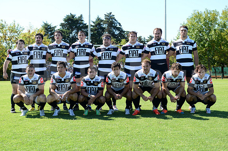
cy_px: 74
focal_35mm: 46
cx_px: 112
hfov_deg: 42.8
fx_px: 291
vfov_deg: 29.2
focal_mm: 45
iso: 320
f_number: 4
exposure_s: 1/1000
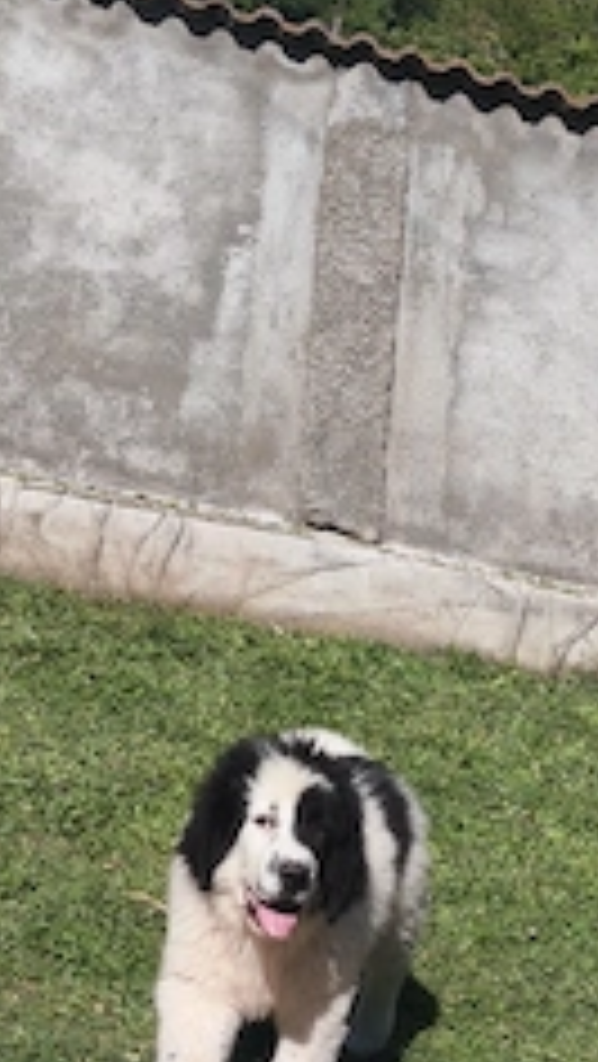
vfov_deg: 24.9
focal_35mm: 85
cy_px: 688
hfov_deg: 14.2
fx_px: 2393
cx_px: 360
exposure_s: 1/1250
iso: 50
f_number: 1.65
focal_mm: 6.18
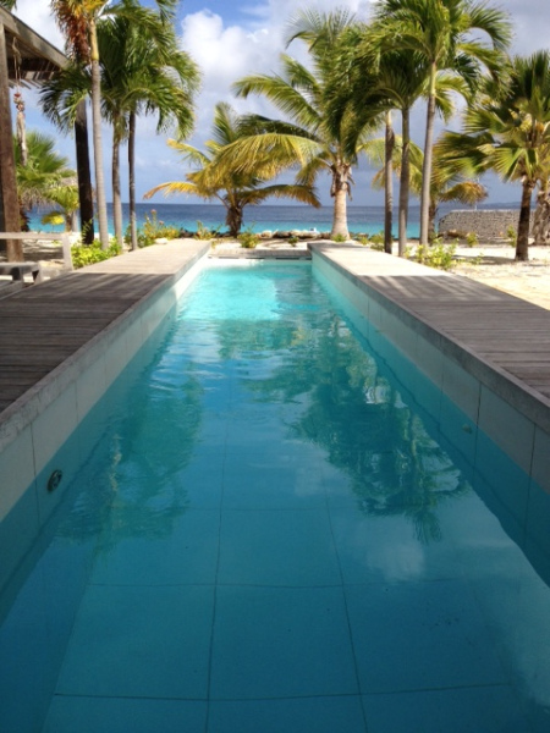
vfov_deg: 52.6
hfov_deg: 40.7
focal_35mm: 35
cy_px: 366
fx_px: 741
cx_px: 275
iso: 50
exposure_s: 1/1842
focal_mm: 4.28
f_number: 2.4
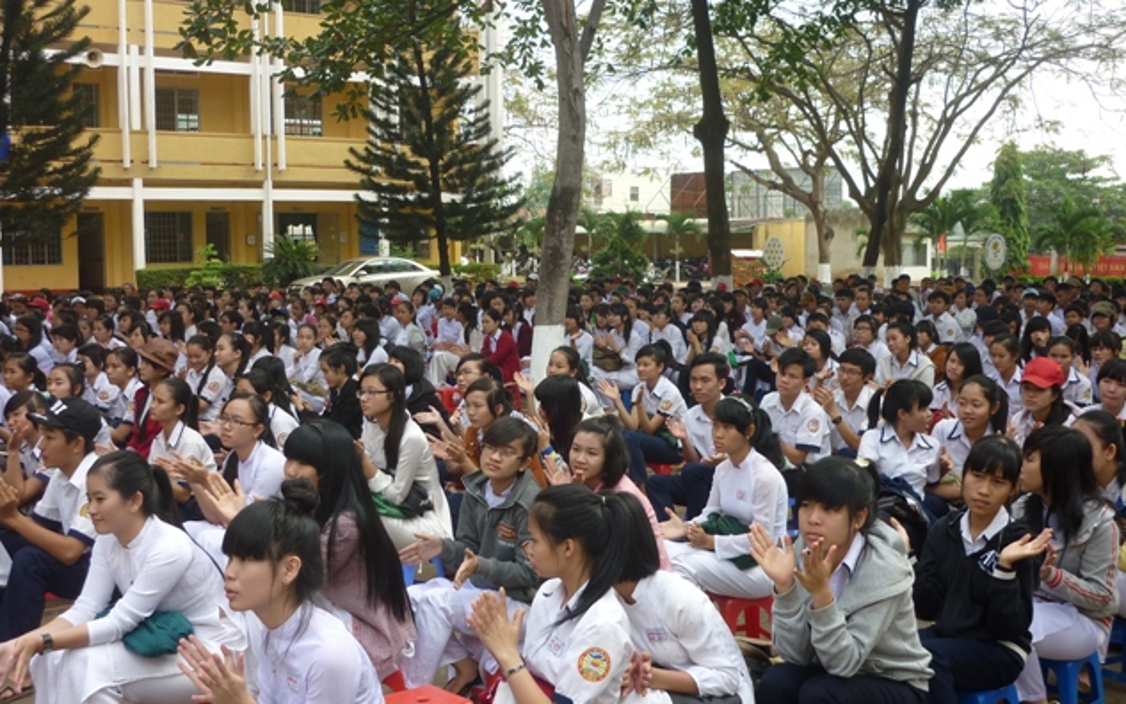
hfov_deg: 44.4
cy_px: 368
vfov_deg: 28.6
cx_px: 567
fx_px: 1381
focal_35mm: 45
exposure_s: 1/200
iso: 80
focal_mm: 6.9
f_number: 3
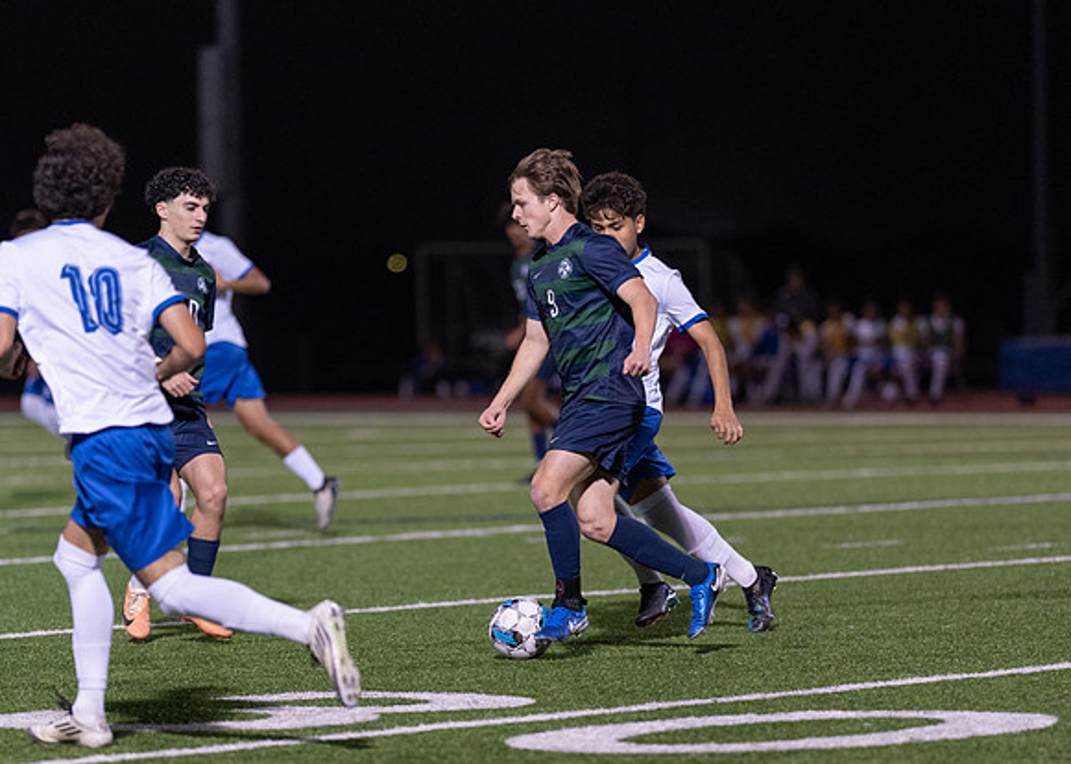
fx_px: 6697
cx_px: 501
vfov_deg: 6.5
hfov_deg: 9.1
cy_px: 532
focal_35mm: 220
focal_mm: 135
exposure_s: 1/1250
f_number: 1.8
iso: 1600
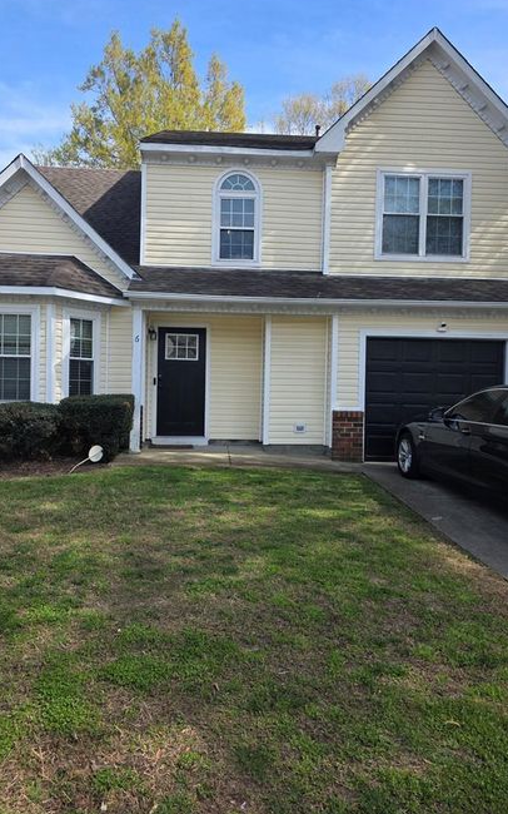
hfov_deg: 49.2
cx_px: 244
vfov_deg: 72.5
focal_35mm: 25
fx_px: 554
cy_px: 399
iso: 80
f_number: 1.7
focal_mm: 6.3
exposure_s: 1/2737
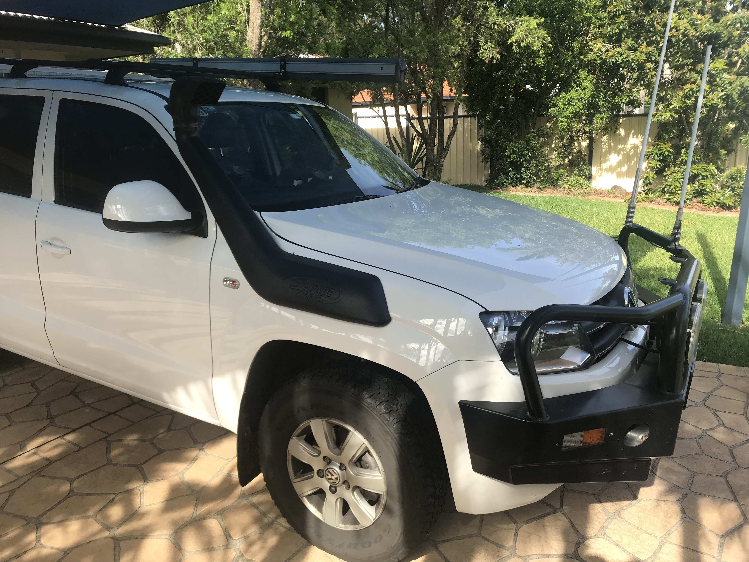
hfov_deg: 63.4
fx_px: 606
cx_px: 374
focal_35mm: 28
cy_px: 281
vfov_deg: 49.7
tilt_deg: -13.0
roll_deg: +2.3
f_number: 1.8
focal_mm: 3.99
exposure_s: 1/656
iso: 20
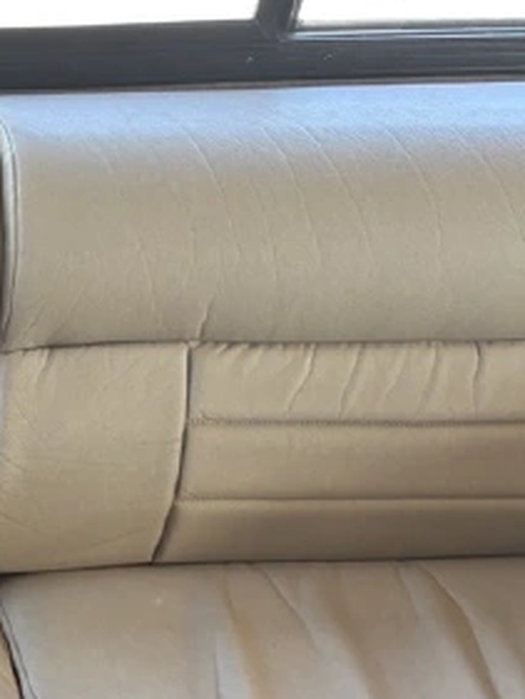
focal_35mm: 74
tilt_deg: -36.6
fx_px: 1495
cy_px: 619
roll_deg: +1.2
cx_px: -331
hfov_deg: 17.3
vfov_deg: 25.6
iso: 125
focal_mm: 5.96
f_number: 1.6
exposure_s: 1/60
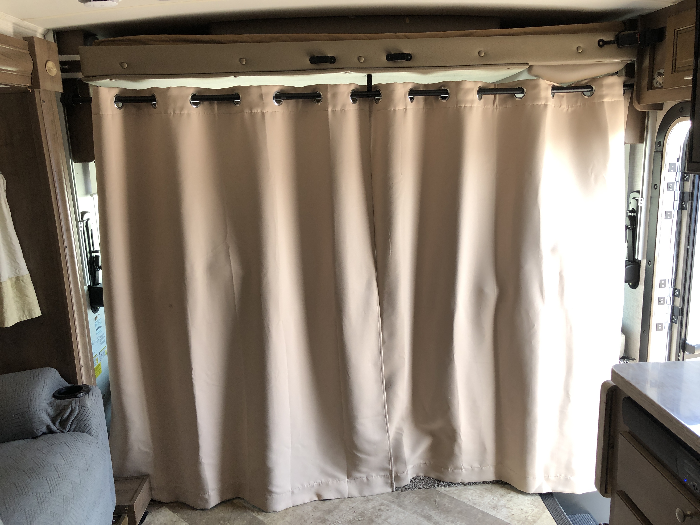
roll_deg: +1.0
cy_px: 262
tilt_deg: -13.1
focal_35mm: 28
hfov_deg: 63.4
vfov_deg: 49.7
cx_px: 350
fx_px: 566
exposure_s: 1/40
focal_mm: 3.99
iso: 25
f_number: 1.8
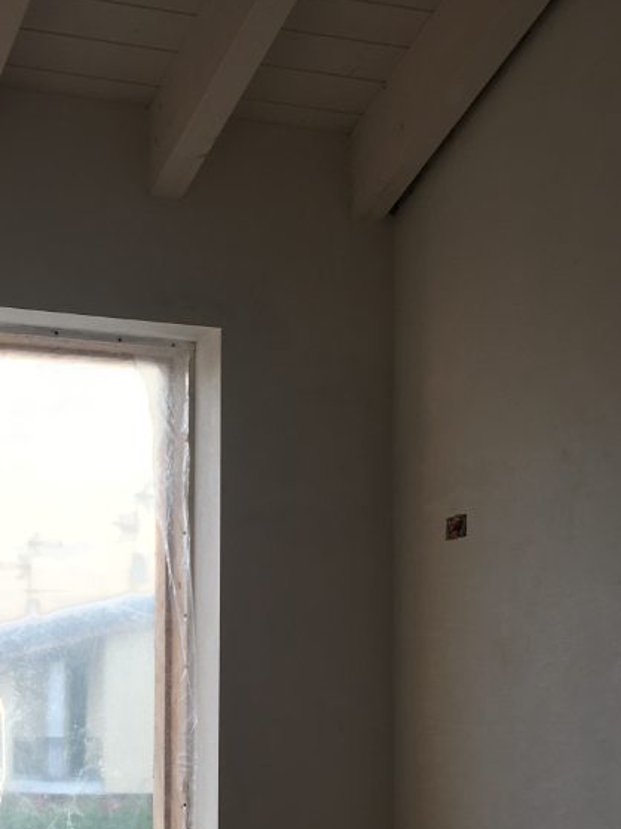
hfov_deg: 20.4
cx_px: 107
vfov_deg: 27.0
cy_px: 628
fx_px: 1700
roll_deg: -0.8
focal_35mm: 71
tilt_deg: +4.5
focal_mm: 4.15
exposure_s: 1/111
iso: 25
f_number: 2.2
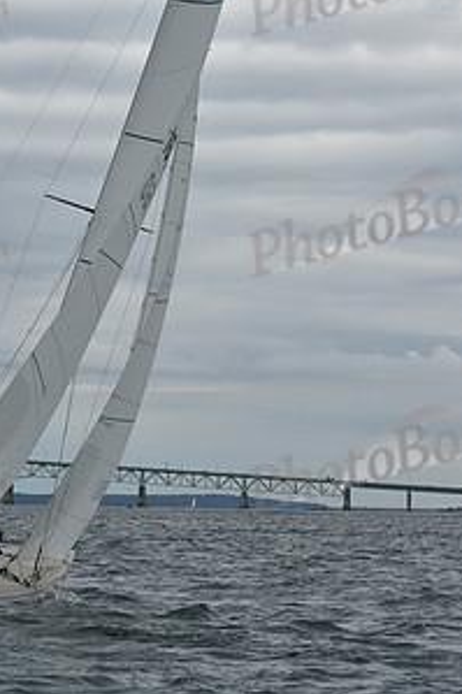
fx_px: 2621
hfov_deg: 10.1
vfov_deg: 15.0
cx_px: 129
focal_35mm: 136
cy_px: 130
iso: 250
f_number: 9
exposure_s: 1/800
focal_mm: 70
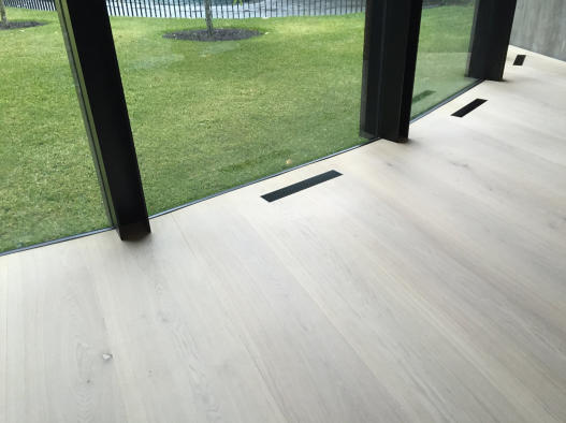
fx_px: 474
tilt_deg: -28.9
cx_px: 283
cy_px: 212
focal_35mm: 29
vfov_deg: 48.1
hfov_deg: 61.7
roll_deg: +0.5
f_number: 2.2
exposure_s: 1/33
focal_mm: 4.15
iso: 64
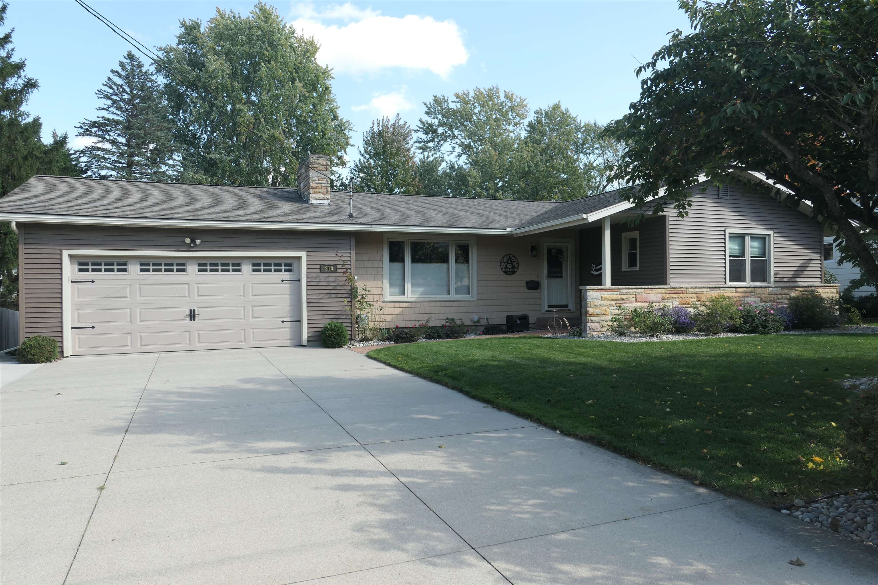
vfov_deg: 53.1
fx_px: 585
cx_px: 439
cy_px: 292
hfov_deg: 73.7
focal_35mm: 24
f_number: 2.8
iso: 125
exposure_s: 1/640
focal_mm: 8.8
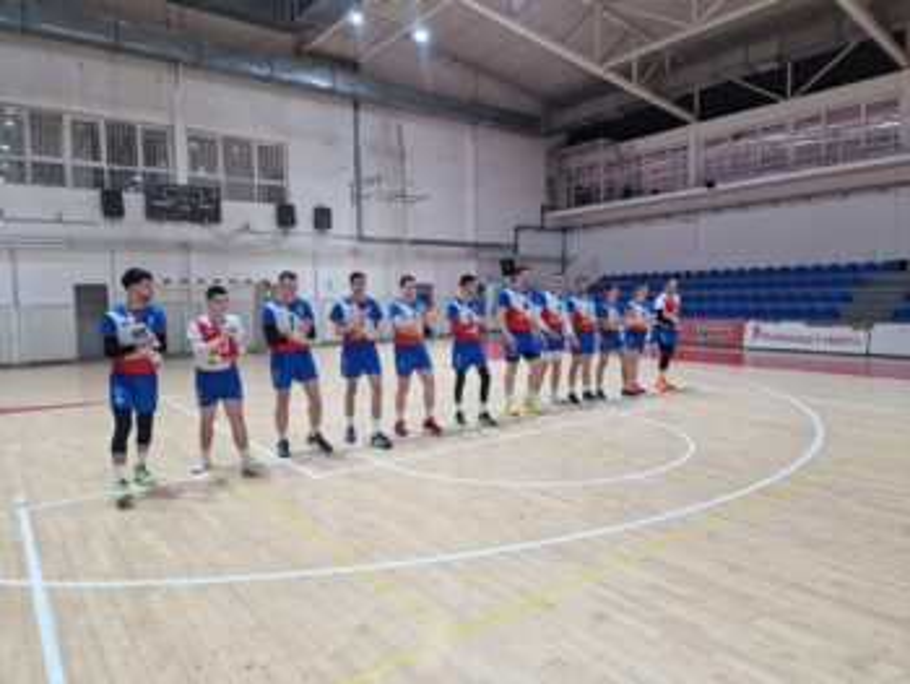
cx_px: 455
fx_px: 605
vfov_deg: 58.9
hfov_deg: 73.9
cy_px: 342
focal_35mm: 23
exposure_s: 1/102
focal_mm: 6.4
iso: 50
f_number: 1.8
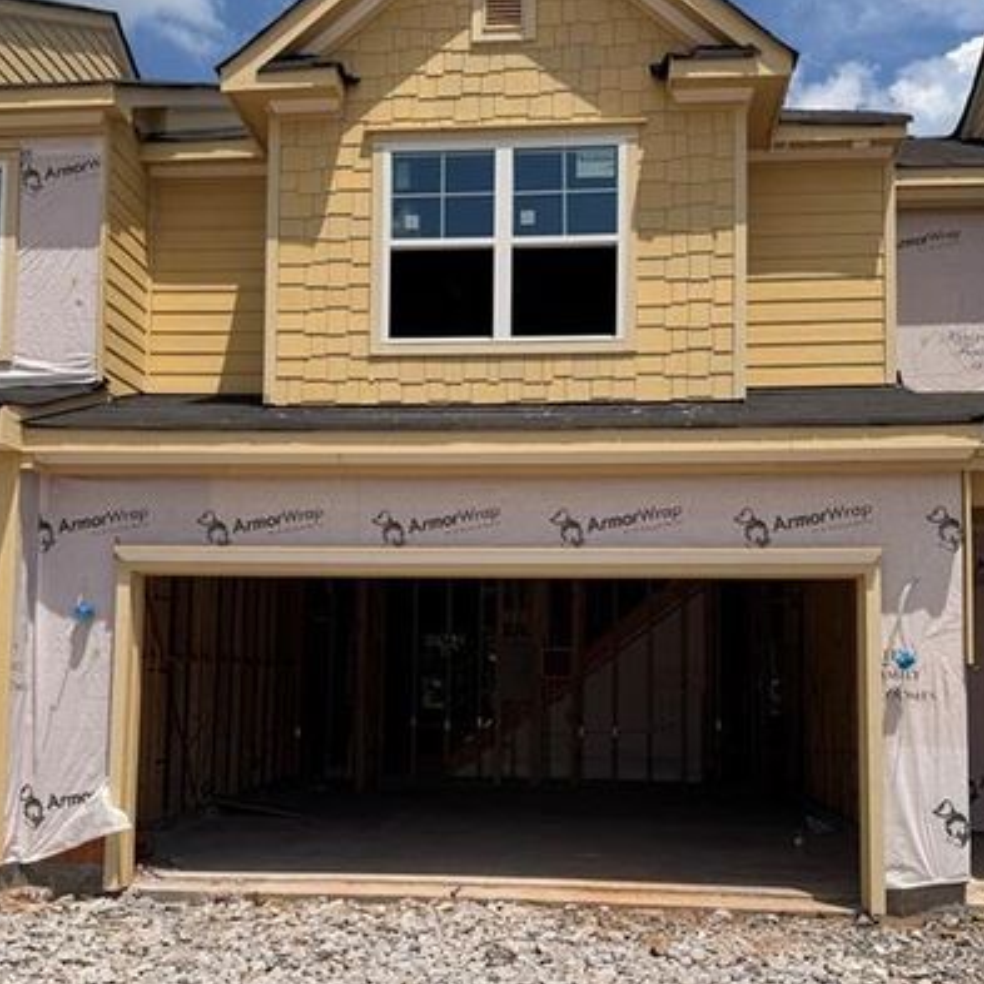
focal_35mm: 36
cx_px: 506
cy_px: 587
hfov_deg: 46.0
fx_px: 1158
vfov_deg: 45.8
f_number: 1.78
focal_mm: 6.76
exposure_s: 1/9091
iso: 80
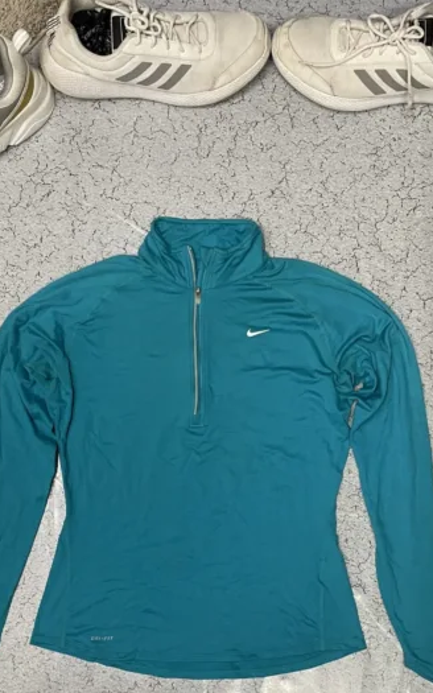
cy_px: 349
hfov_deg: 44.5
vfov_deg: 66.5
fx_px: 529
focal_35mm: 28
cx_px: 203
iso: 160
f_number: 1.6
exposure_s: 1/50
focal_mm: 4.2
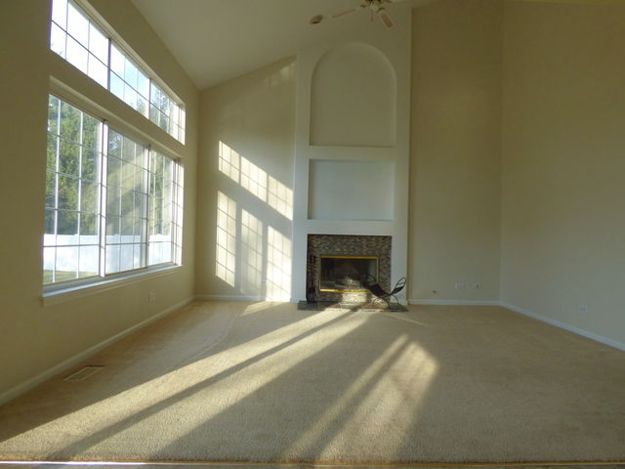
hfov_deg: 81.7
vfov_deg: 66.0
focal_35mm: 20
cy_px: 234
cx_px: 312
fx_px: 361
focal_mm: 3.58
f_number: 2.8
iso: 100
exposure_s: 1/200
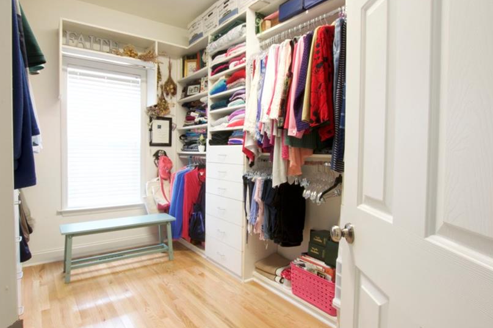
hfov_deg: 86.8
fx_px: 260
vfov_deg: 64.4
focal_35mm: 19
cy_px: 160
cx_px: 225
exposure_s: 2
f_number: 22
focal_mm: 10
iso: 400
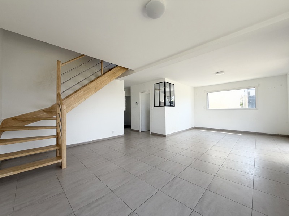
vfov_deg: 85.7
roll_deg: +1.0
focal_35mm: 14
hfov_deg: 102.1
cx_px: 144
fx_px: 117
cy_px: 108
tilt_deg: +1.2
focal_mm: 2.22
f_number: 2.2
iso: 40
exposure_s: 1/155
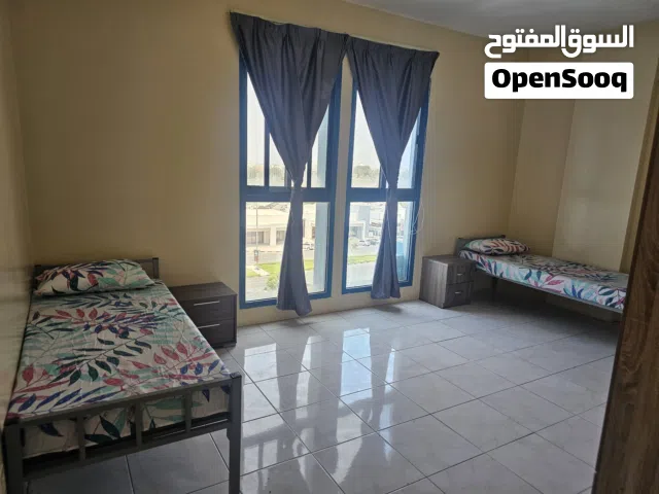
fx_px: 438
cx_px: 330
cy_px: 247
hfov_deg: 73.9
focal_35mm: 23
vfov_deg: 58.9
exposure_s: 1/180
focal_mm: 6.3
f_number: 1.7
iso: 200
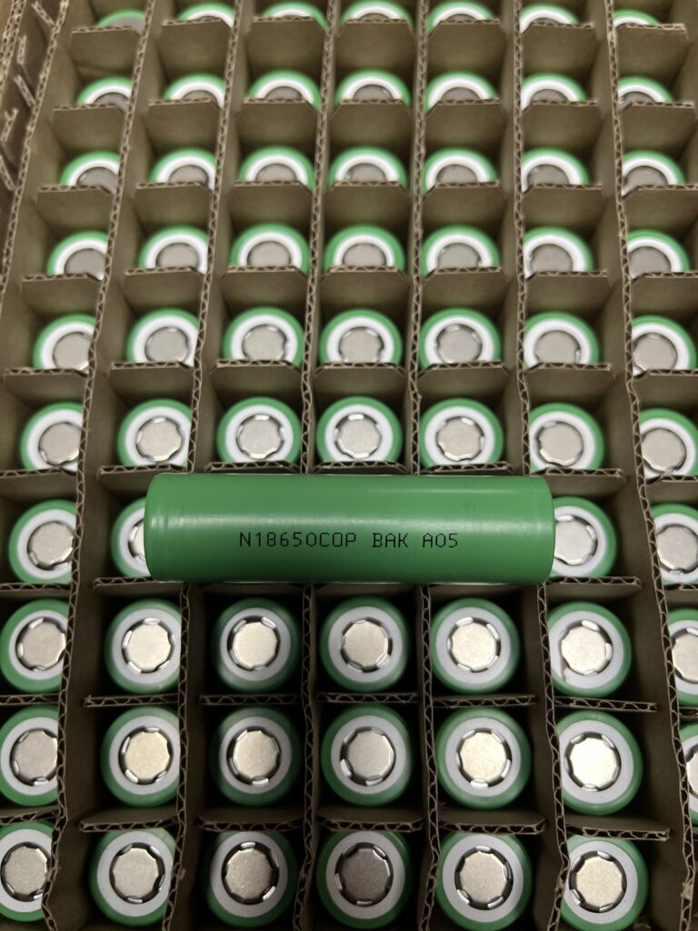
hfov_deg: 53.1
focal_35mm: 26
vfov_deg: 67.3
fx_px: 699
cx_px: 349
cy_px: 466
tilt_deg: -74.6
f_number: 1.6
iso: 125
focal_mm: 5.1
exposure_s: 1/105
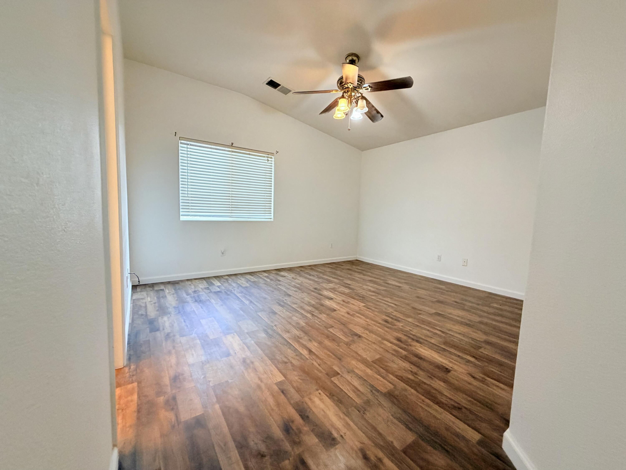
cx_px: 313
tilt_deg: -6.8
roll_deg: -1.3
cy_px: 235
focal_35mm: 14
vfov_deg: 85.7
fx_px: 253
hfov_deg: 102.1
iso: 250
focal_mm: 2.22
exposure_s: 1/60
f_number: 2.2
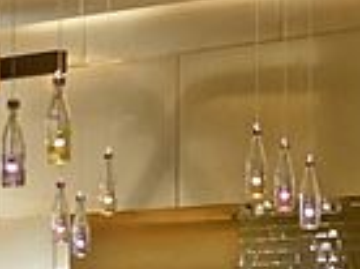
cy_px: 417
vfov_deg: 4.1
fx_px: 3769
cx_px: -561
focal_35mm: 363
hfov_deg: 5.3
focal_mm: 25
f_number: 1.8
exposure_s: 1/60
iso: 400
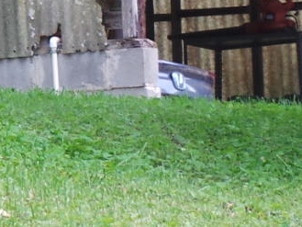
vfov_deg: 2.7
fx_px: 4835
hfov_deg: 3.6
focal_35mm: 554
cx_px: -39
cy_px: -290
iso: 100
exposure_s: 1/60
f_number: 3.9
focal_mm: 16.5
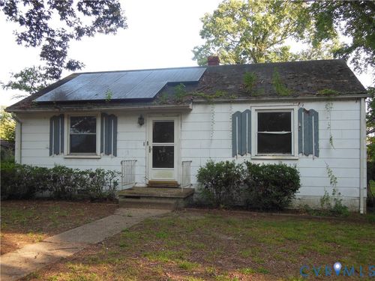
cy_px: 140
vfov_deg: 41.8
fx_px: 368
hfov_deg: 54.0
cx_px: 188
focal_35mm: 34
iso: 125
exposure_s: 1/80
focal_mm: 6
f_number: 3.9
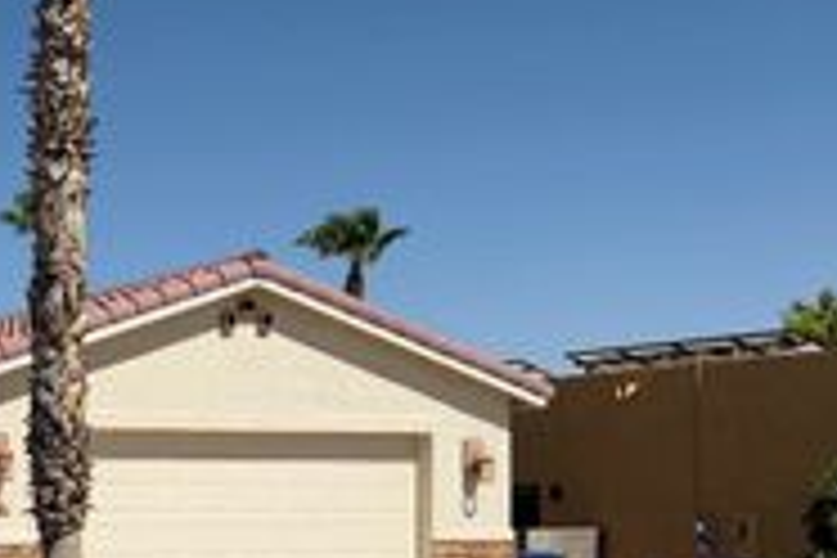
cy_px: 493
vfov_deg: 20.0
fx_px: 1558
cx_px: -270
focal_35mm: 67
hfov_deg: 25.6
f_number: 1.78
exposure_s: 1/9091
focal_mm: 6.76
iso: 80
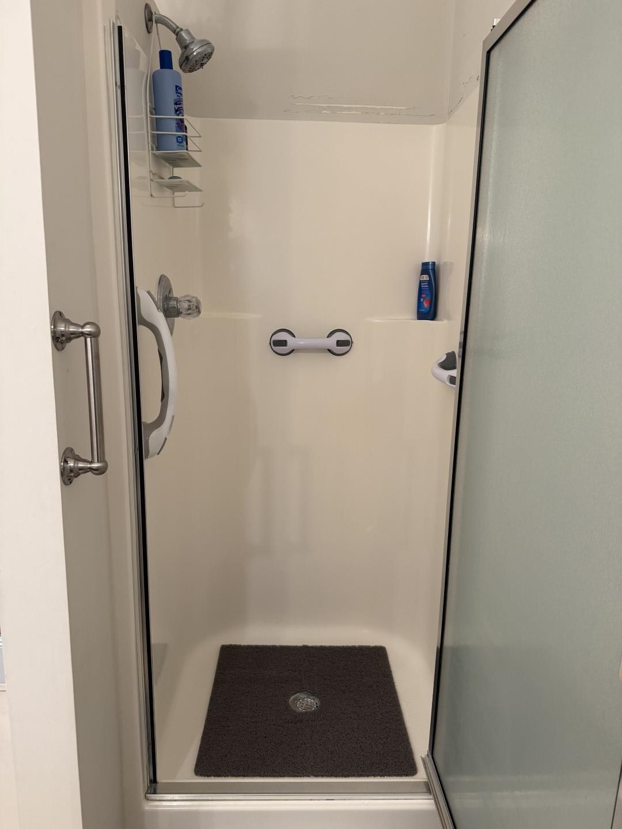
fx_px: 575
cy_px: 414
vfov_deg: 71.6
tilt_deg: -10.4
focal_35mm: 24
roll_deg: -1.3
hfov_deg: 56.8
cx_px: 311
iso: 160
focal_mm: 6.76
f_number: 1.78
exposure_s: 1/60
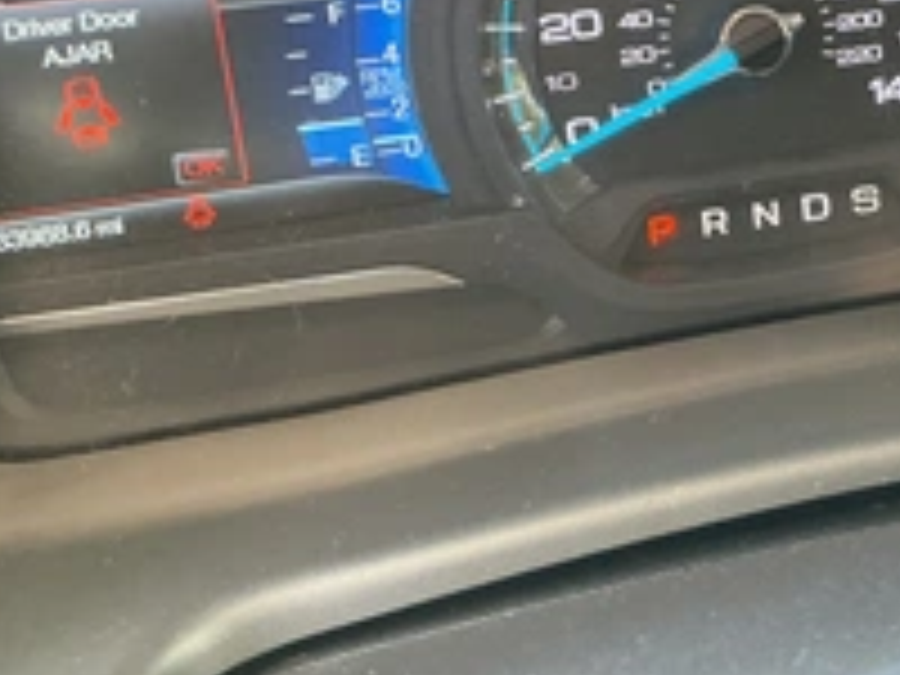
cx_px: 792
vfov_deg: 25.7
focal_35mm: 56
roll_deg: +0.7
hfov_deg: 32.8
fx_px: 1456
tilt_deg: -28.8
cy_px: 144
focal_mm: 3
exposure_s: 1/60
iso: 160
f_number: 1.8
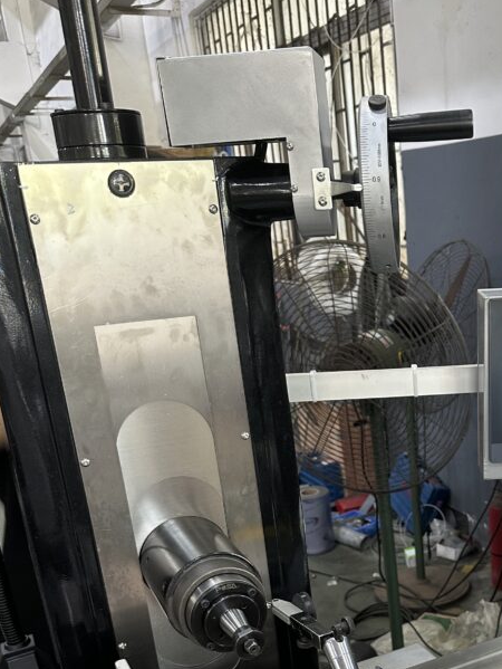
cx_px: 424
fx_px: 792
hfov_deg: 33.8
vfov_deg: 44.1
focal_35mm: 41
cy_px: 512
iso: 200
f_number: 1.78
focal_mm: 6.86
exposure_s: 1/50
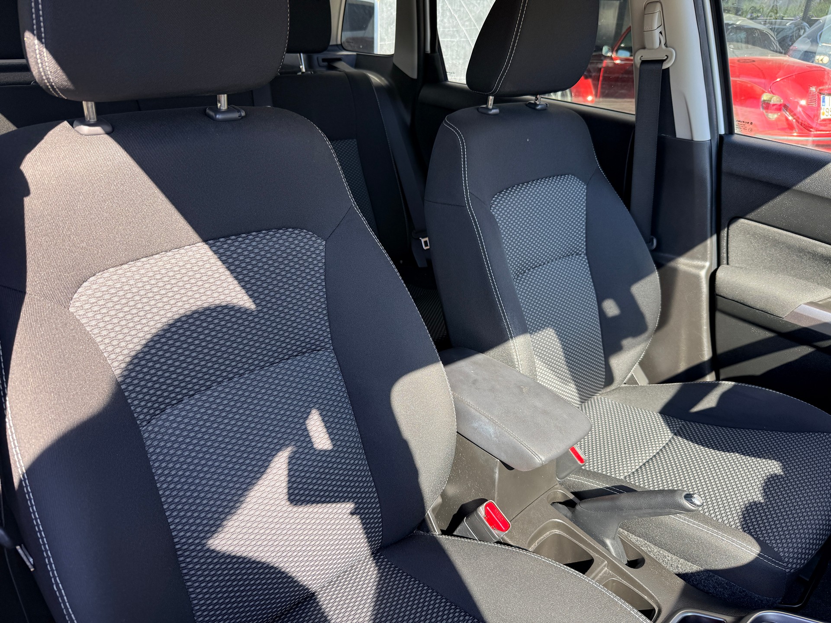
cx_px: 416
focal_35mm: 24
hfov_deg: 71.6
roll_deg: -2.1
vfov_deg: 56.8
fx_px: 576
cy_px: 312
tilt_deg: -25.1
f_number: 1.78
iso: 80
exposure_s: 1/295
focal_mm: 6.76
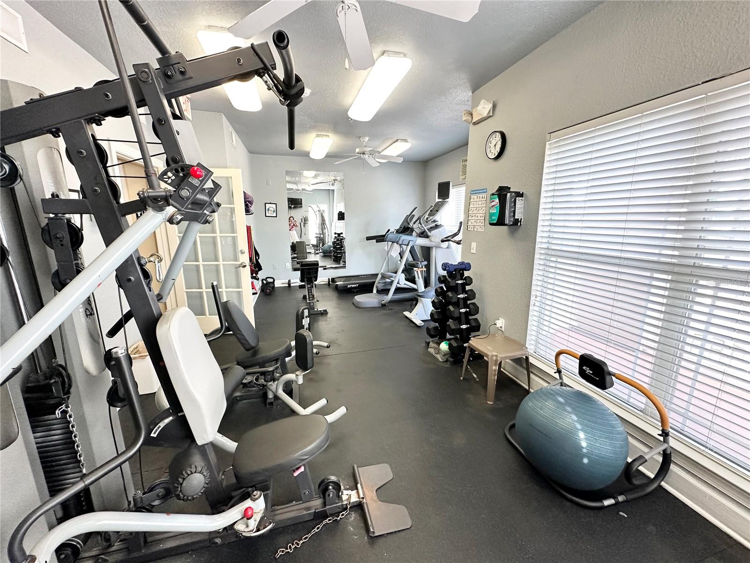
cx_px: 375
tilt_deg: -11.6
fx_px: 303
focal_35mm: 14
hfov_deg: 102.1
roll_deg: -0.3
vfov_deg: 85.7
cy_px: 282
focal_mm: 2.22
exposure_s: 1/120
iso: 250
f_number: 2.2
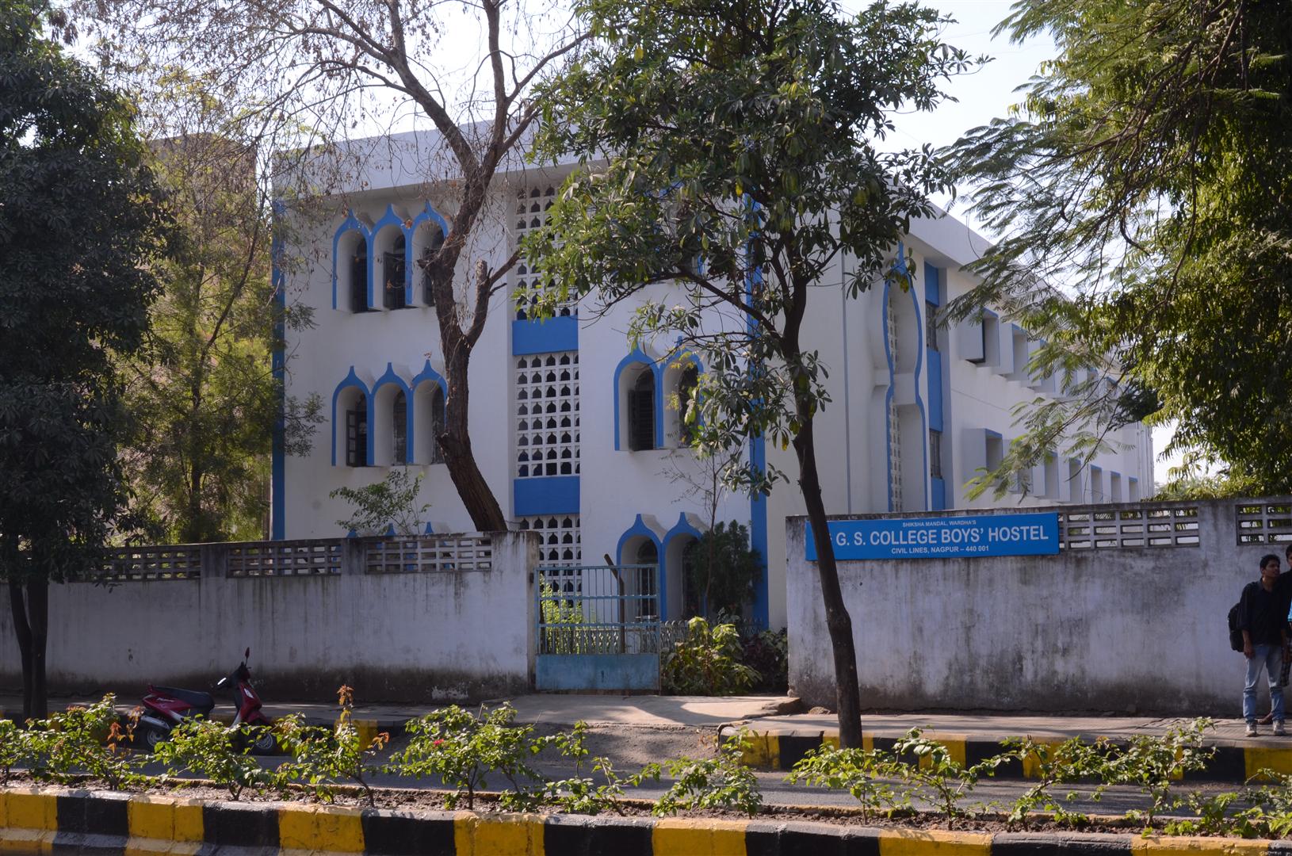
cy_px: 428
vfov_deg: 26.4
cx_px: 646
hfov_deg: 39.0
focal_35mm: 51
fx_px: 1827
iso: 200
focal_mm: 34
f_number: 14
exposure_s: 1/60
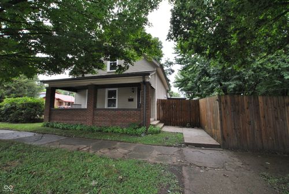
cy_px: 97
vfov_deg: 77.5
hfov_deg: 100.3
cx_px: 144
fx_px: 121
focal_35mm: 15
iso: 800
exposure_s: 1/200
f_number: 8
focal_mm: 10
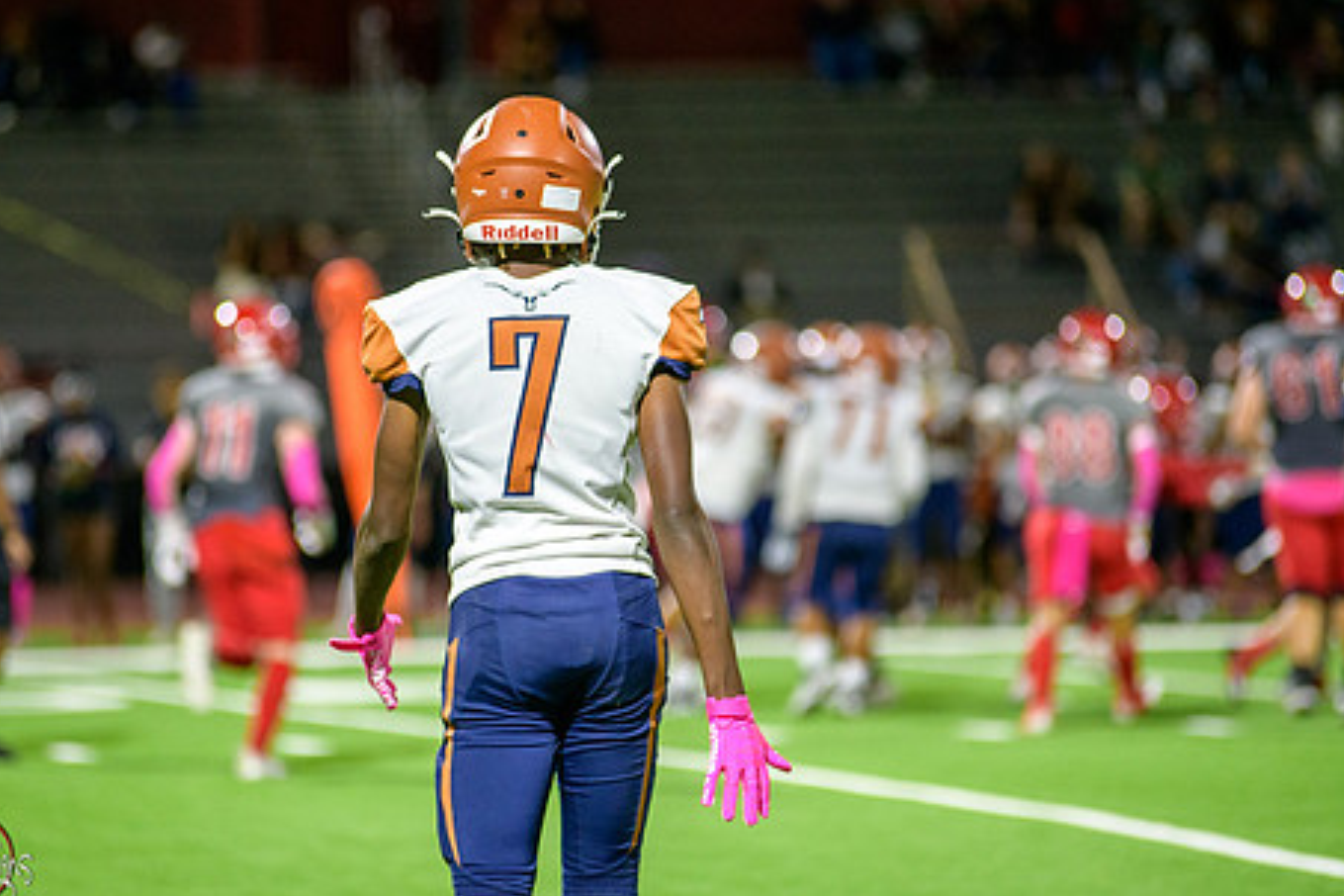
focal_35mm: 256
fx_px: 9557
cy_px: 429
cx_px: 599
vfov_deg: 5.4
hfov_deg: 8.0
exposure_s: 1/250
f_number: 2.8
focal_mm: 200
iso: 1600
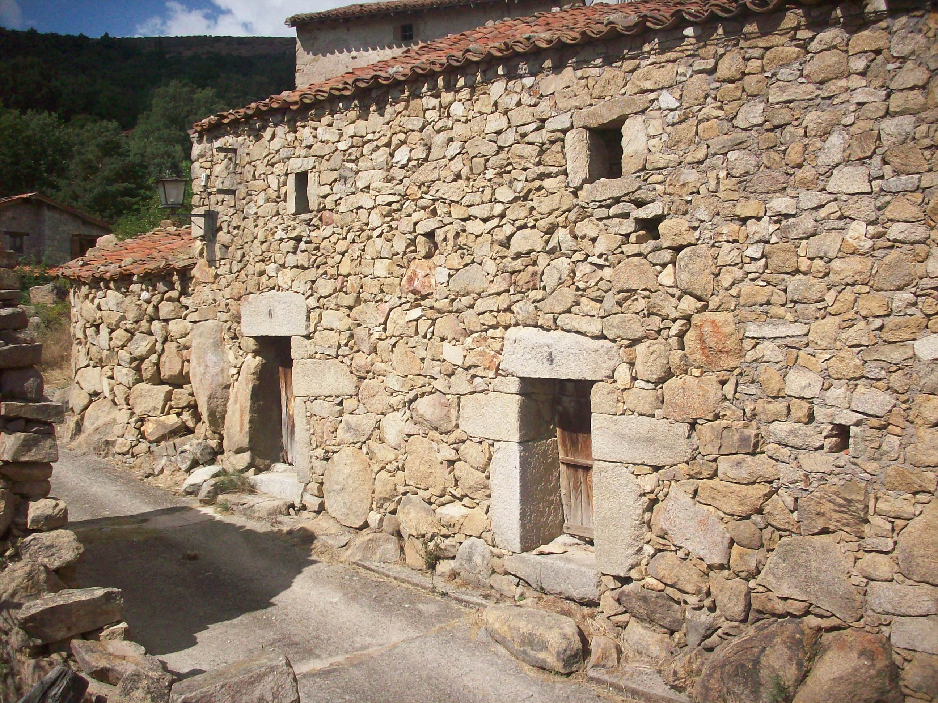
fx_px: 1003
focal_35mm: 37
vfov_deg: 38.7
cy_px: 352
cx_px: 469
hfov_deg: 50.1
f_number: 5.6
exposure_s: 1/1198
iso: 200
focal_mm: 6.2
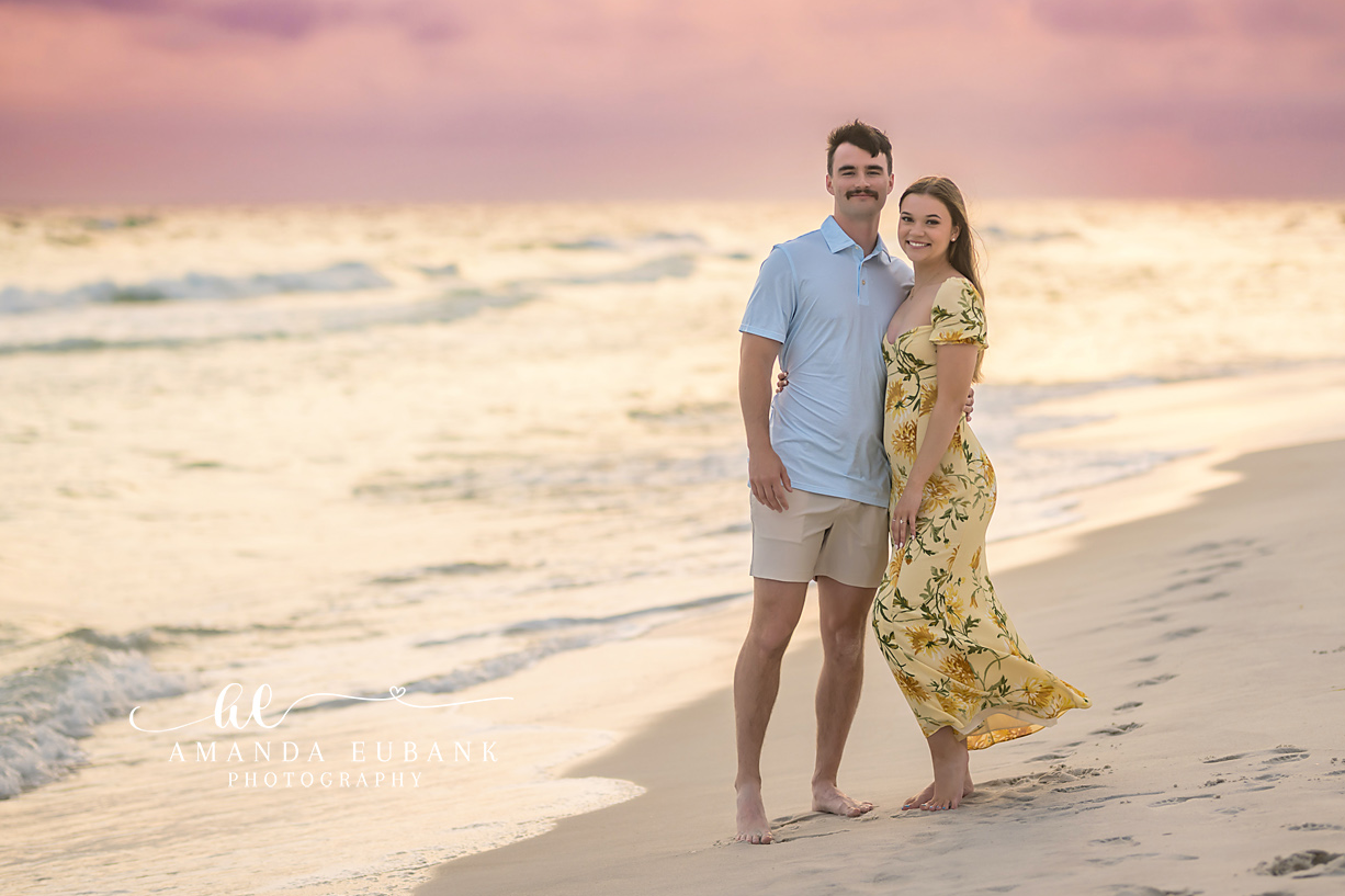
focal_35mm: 104
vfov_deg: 13.2
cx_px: 744
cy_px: 362
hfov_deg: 19.6
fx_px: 3885
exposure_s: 1/1250
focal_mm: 85
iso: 200
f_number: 1.8
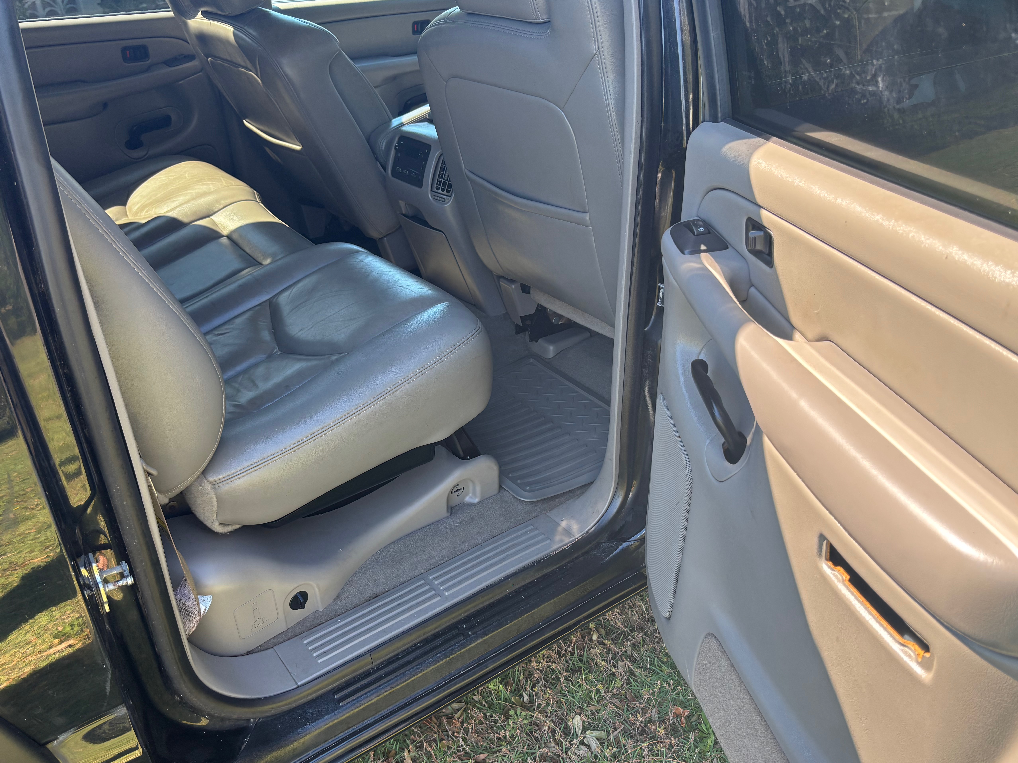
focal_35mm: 29
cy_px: 416
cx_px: 492
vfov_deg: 48.2
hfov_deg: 61.6
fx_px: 853
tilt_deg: -31.5
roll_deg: +3.9
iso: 50
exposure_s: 1/240
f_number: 1.6
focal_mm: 5.96
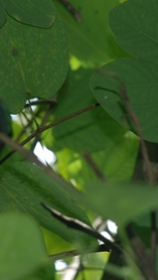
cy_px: 122
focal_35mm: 572
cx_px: 118
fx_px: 4250
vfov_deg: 3.8
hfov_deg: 2.1
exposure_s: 1/60
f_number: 5.6
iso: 200
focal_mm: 135
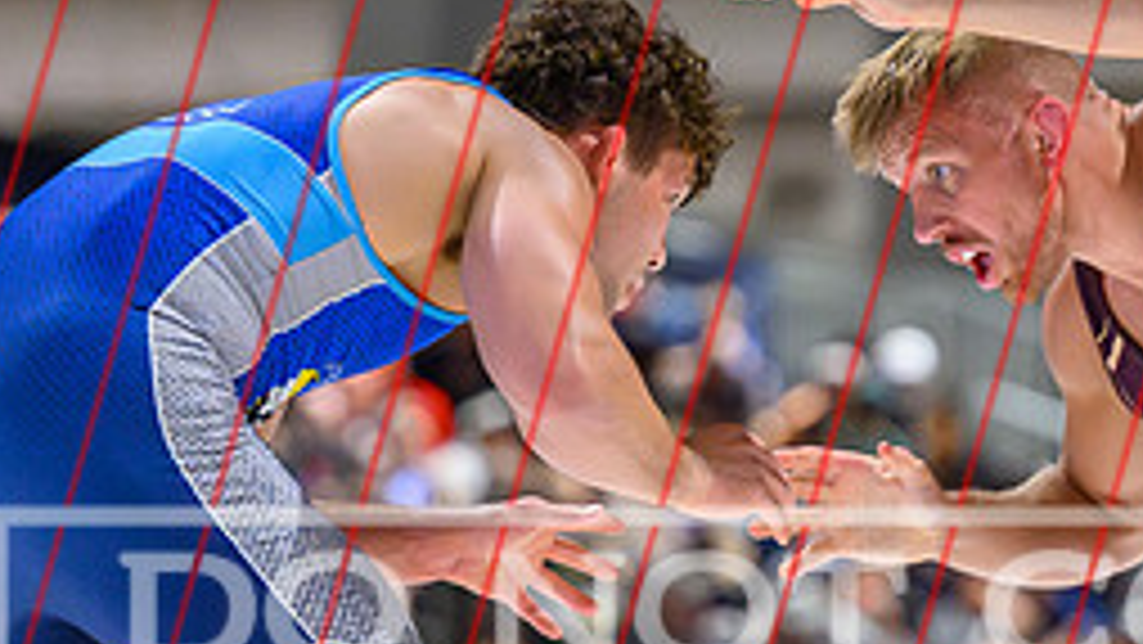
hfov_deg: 5.8
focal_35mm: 372
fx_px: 11277
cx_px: 901
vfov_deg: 3.3
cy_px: 442
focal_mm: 125
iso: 12800
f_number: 2.8
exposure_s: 1/800
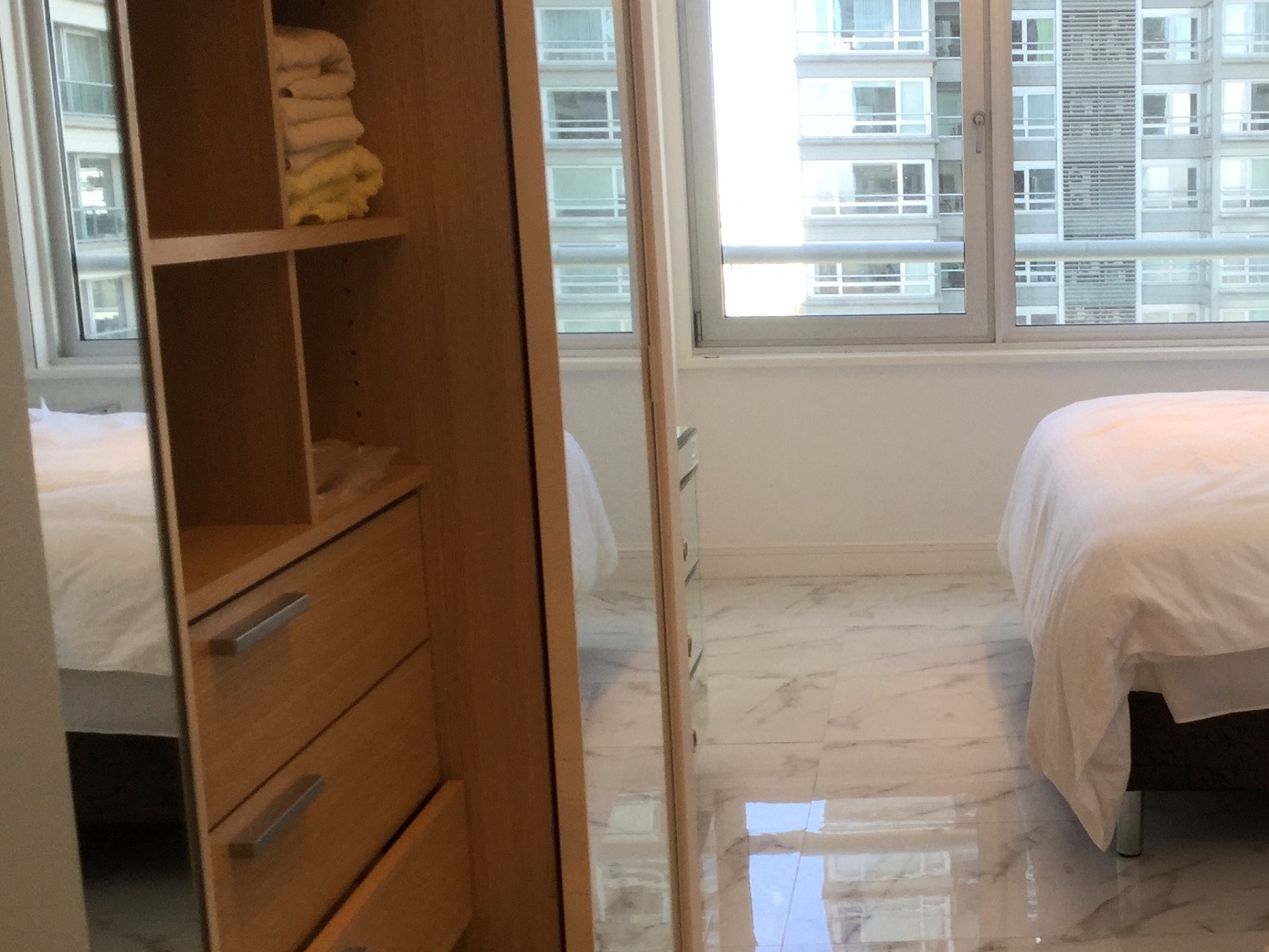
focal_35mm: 51
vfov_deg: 28.5
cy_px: 531
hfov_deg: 36.3
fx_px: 1870
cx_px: 1011
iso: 32
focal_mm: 3.3
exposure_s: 1/100
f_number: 2.4
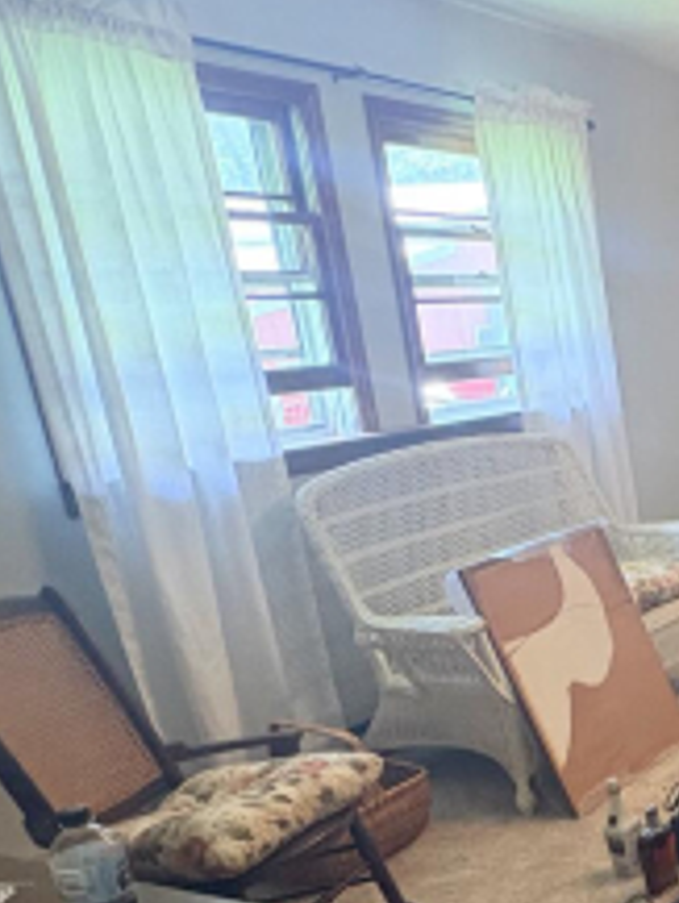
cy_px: 705
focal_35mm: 43
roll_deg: -1.3
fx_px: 1124
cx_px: 991
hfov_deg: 25.9
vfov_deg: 42.1
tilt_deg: -20.4
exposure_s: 1/60
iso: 400
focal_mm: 2.22
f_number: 2.2
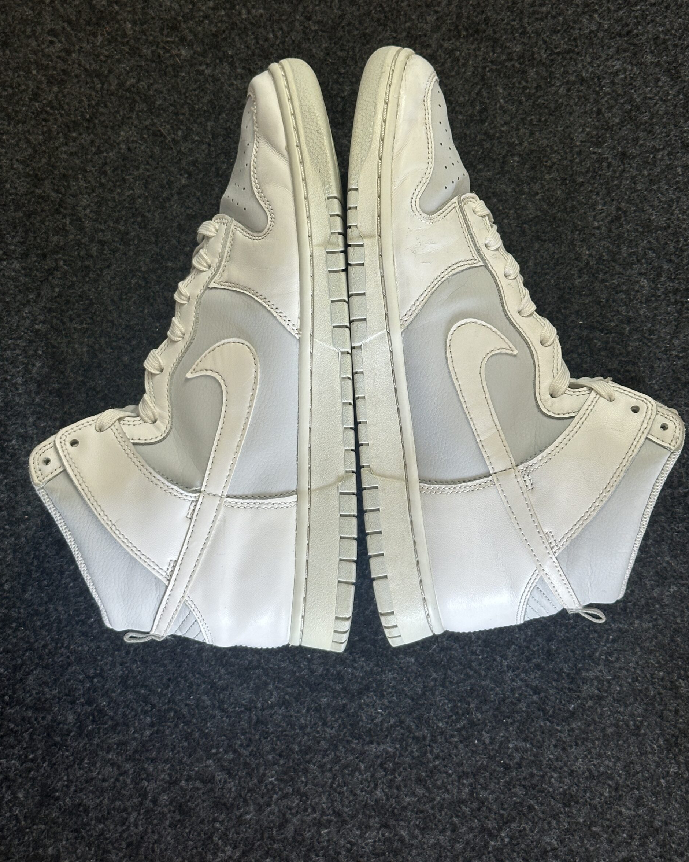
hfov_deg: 29.7
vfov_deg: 36.6
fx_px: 1300
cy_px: 399
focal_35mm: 51
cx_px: 349
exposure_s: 1/50
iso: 64
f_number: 1.78
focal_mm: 6.86
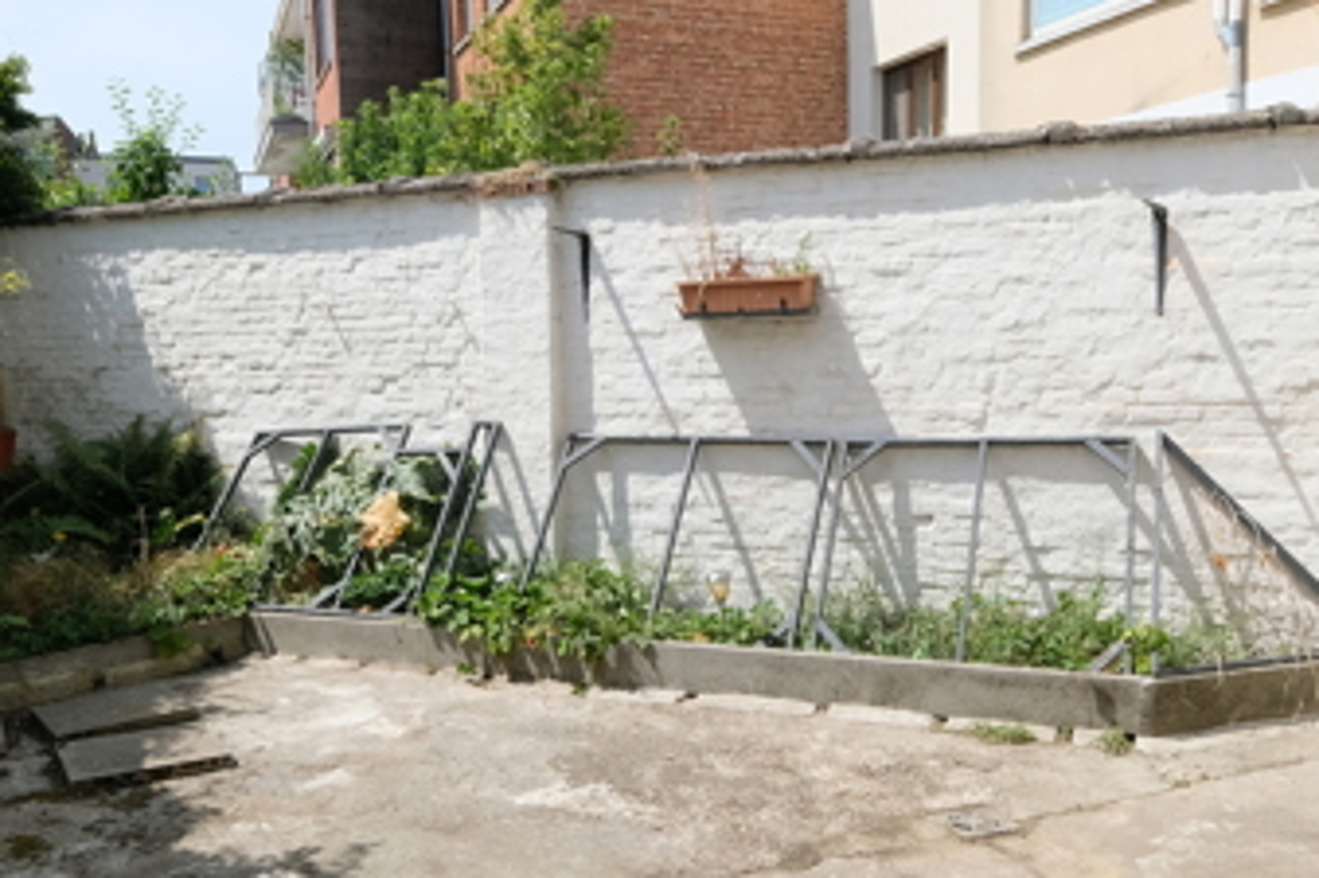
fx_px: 1172
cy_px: 492
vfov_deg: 41.0
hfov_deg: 58.7
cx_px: 699
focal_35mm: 32
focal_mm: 10
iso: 400
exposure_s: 1/480
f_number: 8
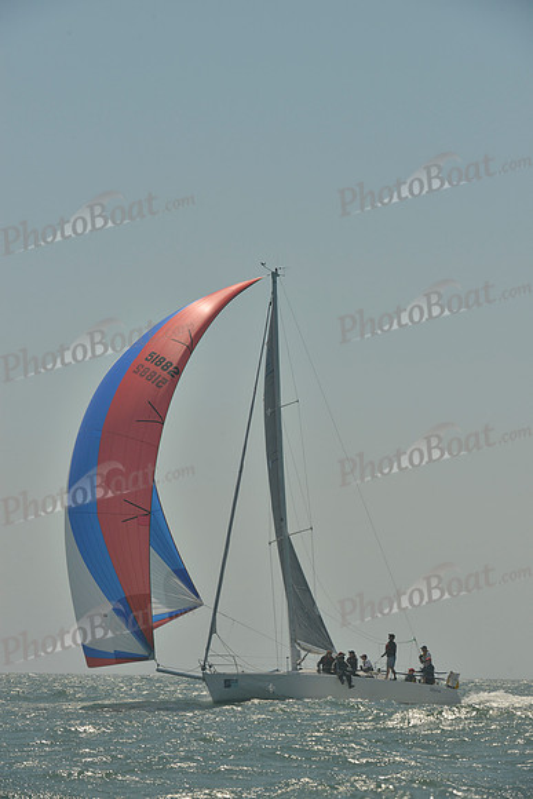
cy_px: 400
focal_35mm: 200
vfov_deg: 10.3
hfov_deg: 6.9
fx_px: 4439
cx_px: 266
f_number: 11
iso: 280
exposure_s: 1/1250
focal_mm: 200
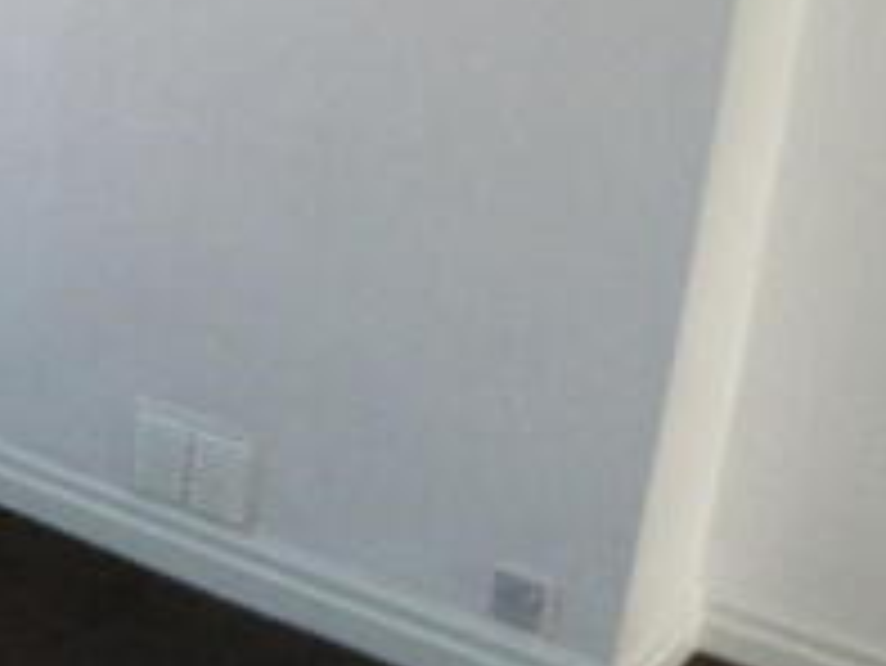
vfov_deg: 18.9
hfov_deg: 23.0
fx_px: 1972
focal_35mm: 77
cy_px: 119
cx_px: -209
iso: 250
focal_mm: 4.6
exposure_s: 1/60
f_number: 2.8
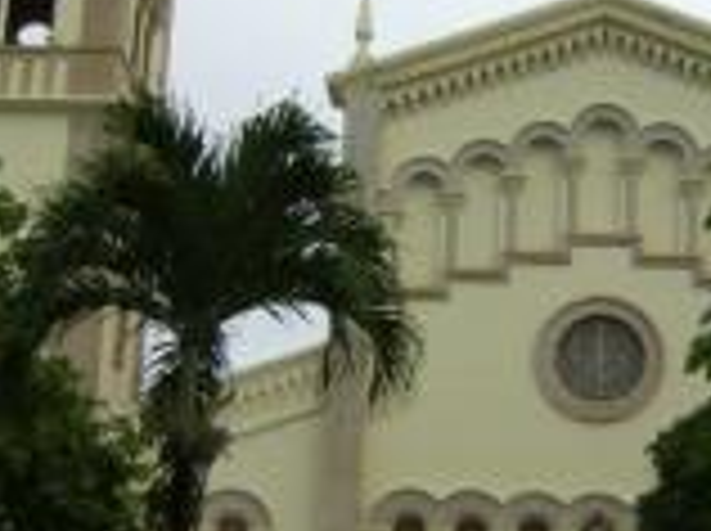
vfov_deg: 14.4
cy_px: 176
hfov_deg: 19.1
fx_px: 2092
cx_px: 572
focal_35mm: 102
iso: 100
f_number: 4.7
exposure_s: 1/461
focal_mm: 6
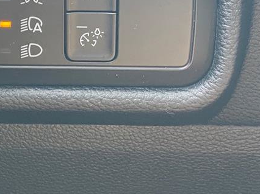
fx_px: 938
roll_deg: -0.6
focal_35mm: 125
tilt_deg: -16.3
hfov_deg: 15.4
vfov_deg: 11.8
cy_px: 25
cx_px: -16
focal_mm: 6
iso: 125
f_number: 2
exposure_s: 1/122
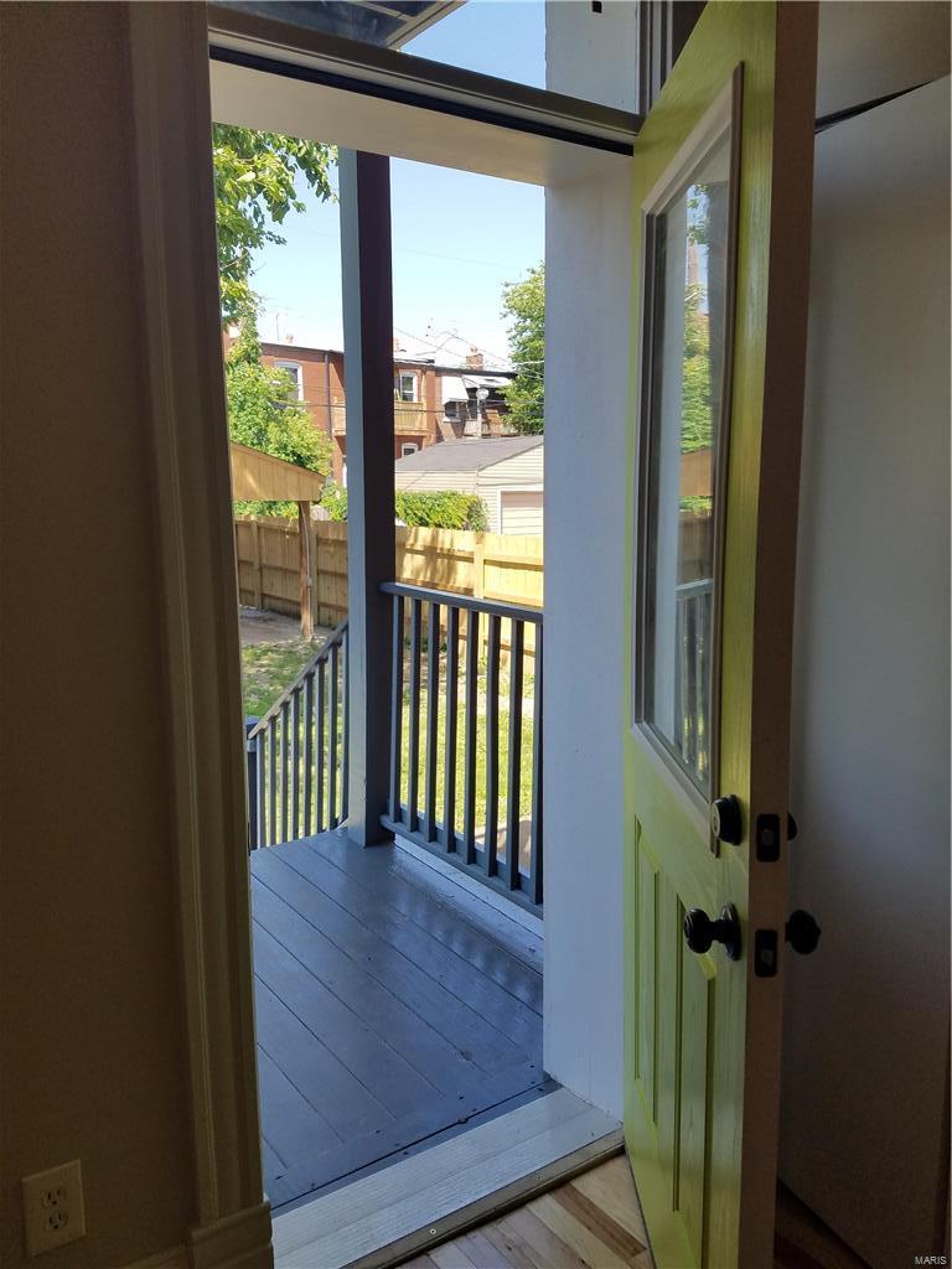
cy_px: 634
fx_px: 953
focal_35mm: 26
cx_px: 476
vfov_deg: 67.3
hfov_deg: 53.1
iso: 50
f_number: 1.7
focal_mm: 4.2
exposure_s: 1/838
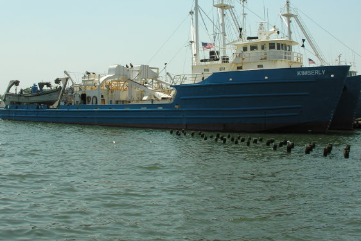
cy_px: 87
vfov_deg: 23.7
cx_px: 159
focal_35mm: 57
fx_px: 572
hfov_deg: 35.0
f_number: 7.1
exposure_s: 1/250
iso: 50
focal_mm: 8.9
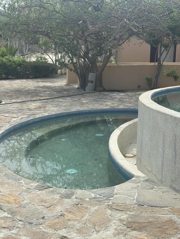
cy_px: 120
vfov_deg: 39.7
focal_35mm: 48
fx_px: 333
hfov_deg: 30.3
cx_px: 90
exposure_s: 1/2597
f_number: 1.78
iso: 64
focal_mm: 6.86
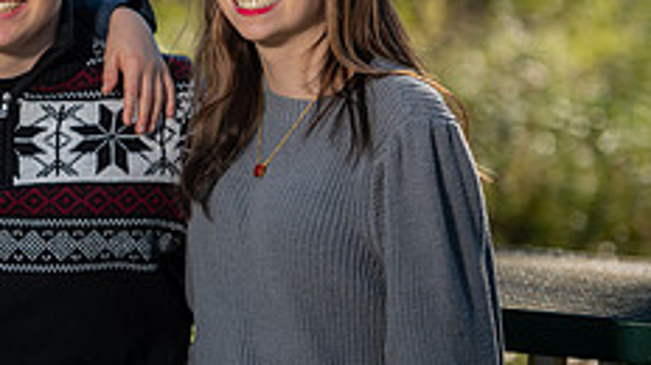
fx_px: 5243
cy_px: 67
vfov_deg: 4.0
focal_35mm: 304
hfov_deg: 7.1
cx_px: -53
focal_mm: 116
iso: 50
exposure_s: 1/250
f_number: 3.5
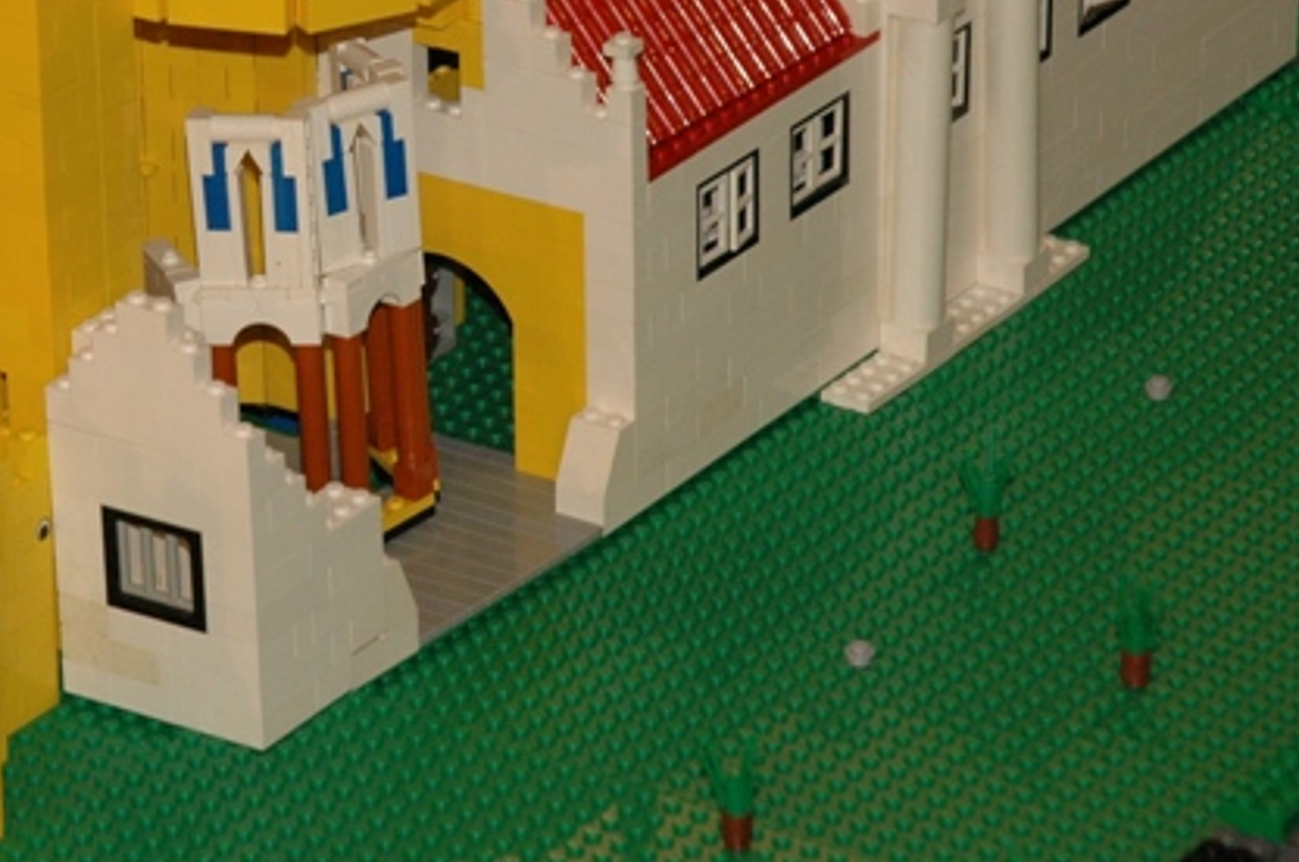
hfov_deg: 11.5
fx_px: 6449
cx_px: 315
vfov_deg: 7.6
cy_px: 212
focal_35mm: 179
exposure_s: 1/250
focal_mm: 62
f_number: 5.6
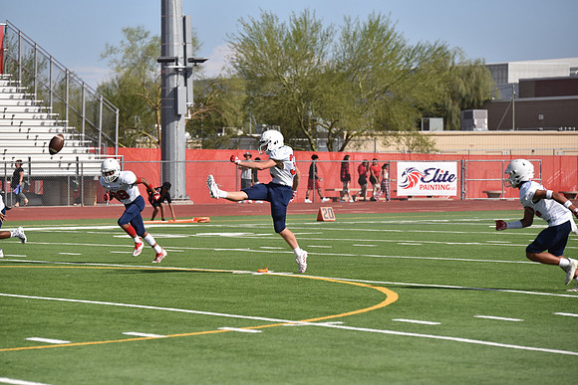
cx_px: 289
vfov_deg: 8.3
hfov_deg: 12.4
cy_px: 192
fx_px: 2650
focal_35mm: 165
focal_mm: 165
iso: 320
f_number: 4
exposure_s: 1/4000
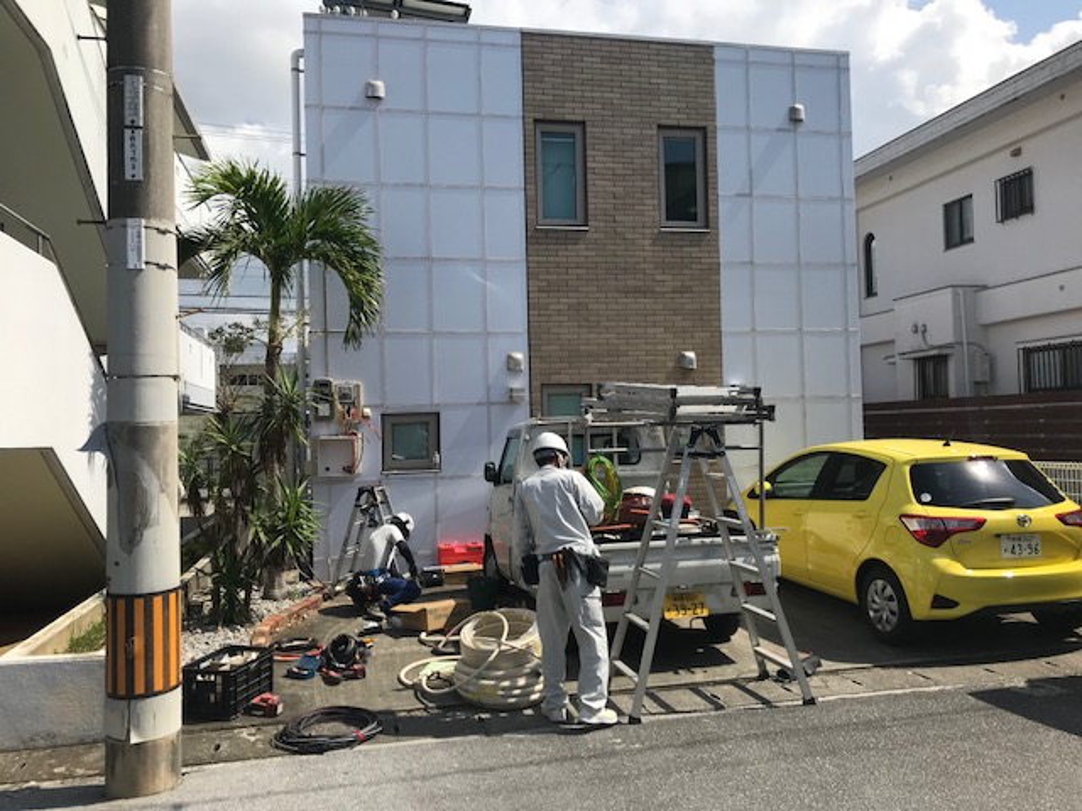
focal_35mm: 28
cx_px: 541
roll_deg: +1.1
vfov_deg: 49.7
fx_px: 875
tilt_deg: +2.5
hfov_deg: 63.4
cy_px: 406
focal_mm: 3.99
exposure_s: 1/3096
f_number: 1.8
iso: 20
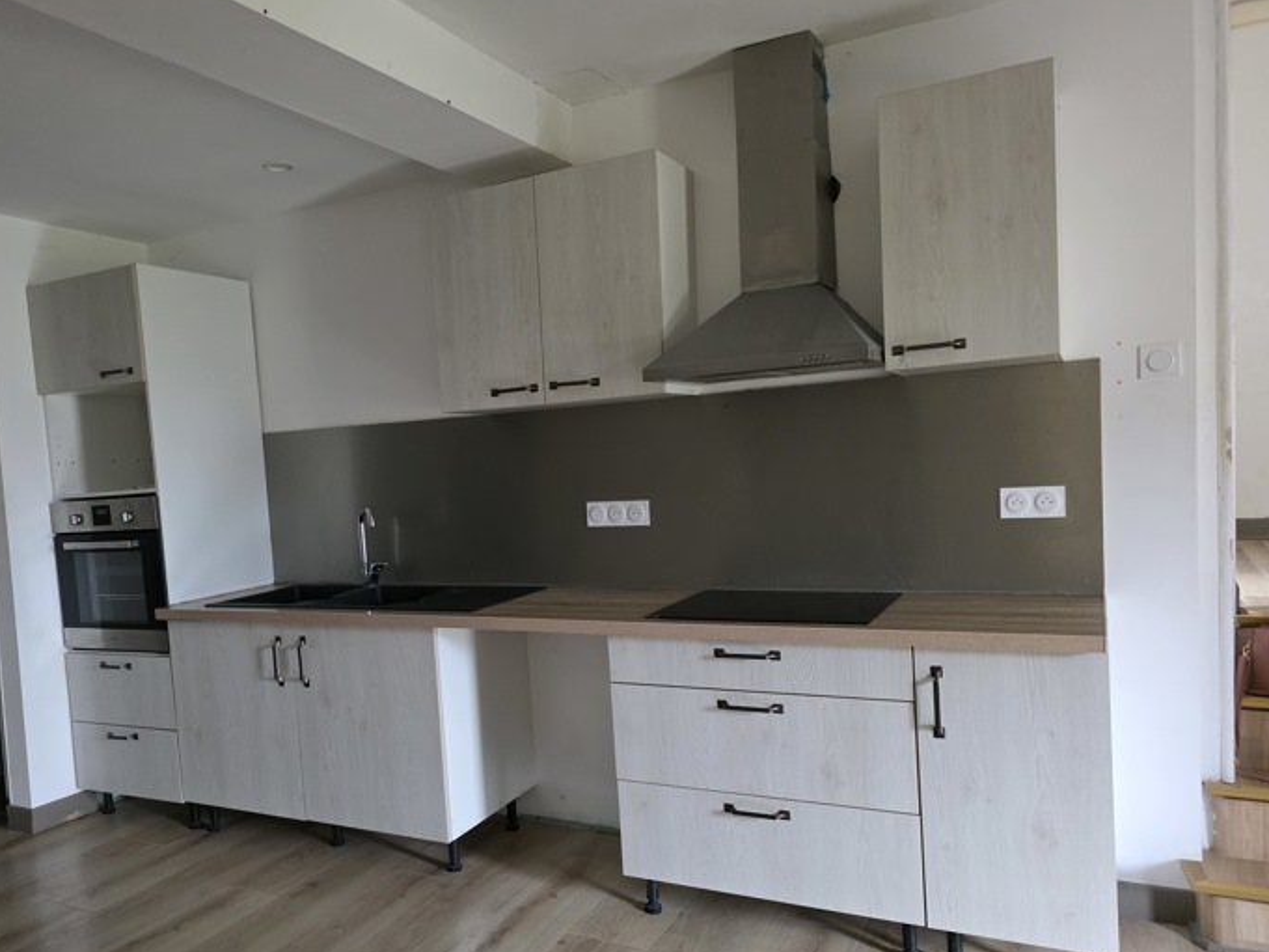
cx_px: 527
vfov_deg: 51.2
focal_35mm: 27
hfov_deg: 64.9
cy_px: 538
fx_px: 990
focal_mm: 6.3
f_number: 1.7
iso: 1250
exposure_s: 1/100
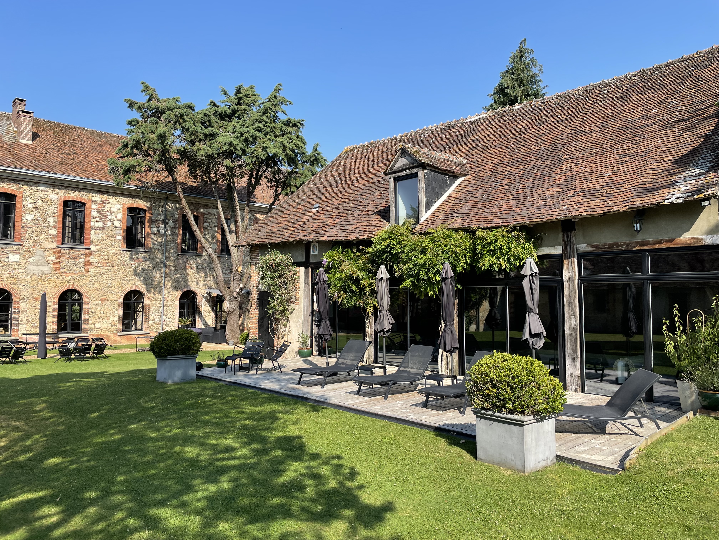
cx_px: 360
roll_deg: -0.4
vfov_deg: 53.1
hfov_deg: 67.3
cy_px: 270
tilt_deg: +3.3
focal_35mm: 26
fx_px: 540
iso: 32
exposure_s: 1/1916
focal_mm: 4.2
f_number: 1.6
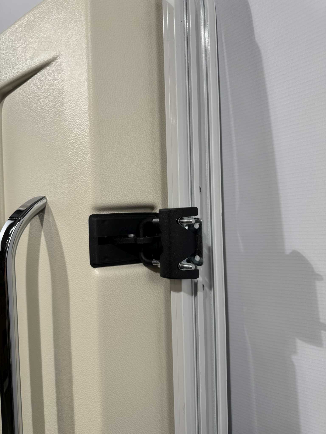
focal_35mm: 24
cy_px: 217
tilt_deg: -5.2
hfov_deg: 56.8
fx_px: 301
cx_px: 163
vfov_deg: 71.6
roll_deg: +4.4
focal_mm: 6.76
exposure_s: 1/362
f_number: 1.78
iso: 80
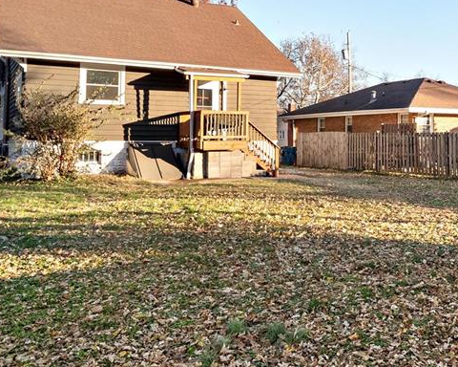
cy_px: 115
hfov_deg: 38.9
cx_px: 418
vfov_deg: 33.8
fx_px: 596
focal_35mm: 44
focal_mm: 11
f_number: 7.1
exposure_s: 1/60
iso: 400
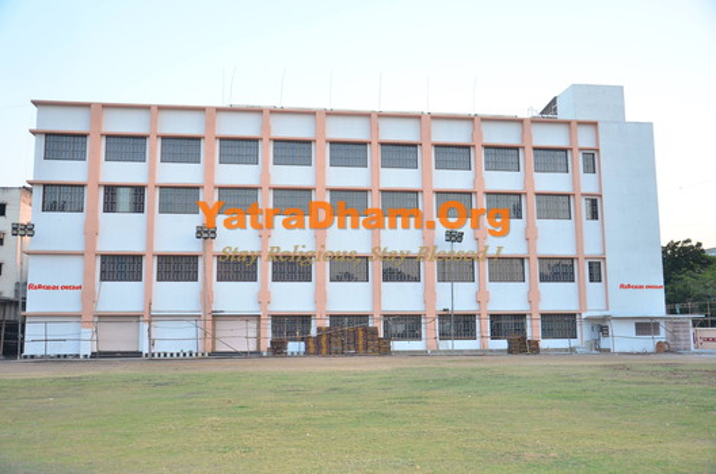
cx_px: 358
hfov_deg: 53.2
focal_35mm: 36
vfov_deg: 36.7
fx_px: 715
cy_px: 237
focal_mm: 24
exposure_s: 1/125
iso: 400
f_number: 3.8
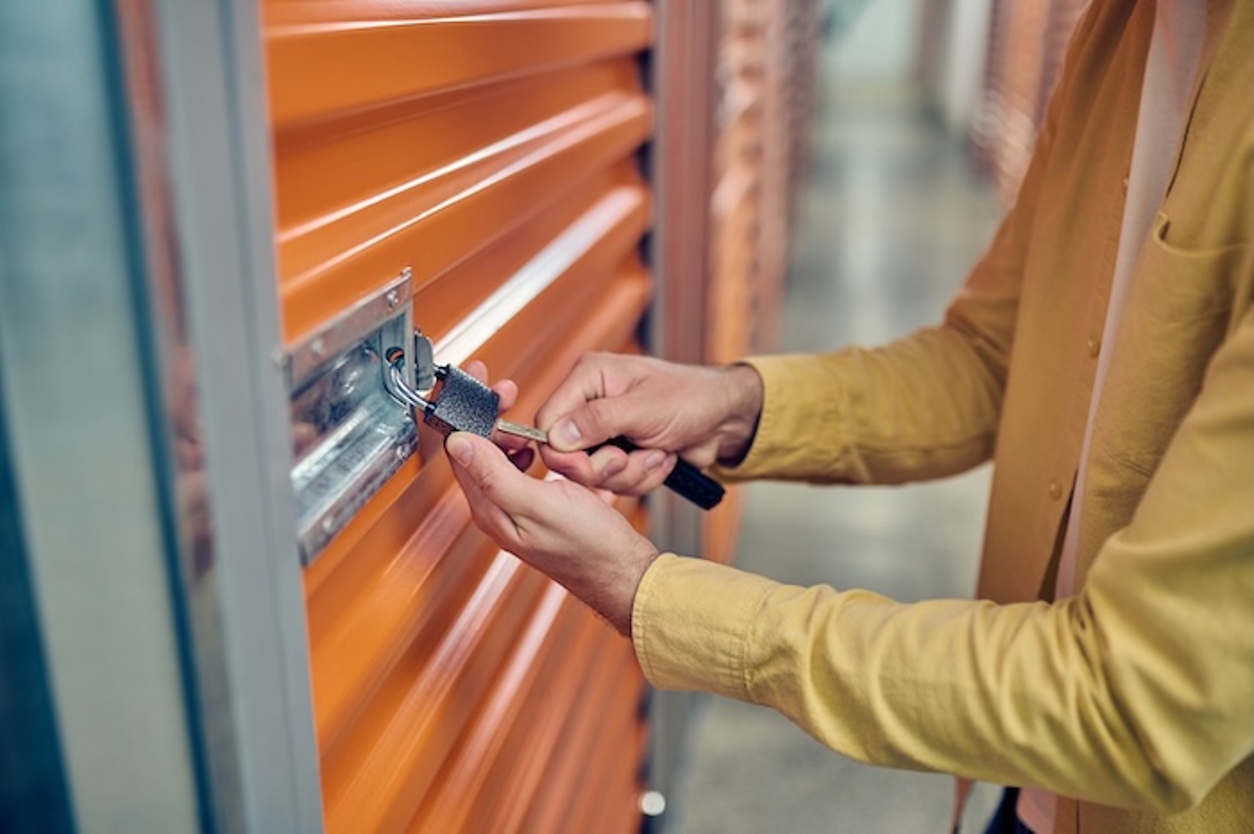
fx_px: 1218
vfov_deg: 37.8
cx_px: 627
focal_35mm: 35
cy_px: 417
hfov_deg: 54.5
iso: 250
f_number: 2
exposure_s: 1/125
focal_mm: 35
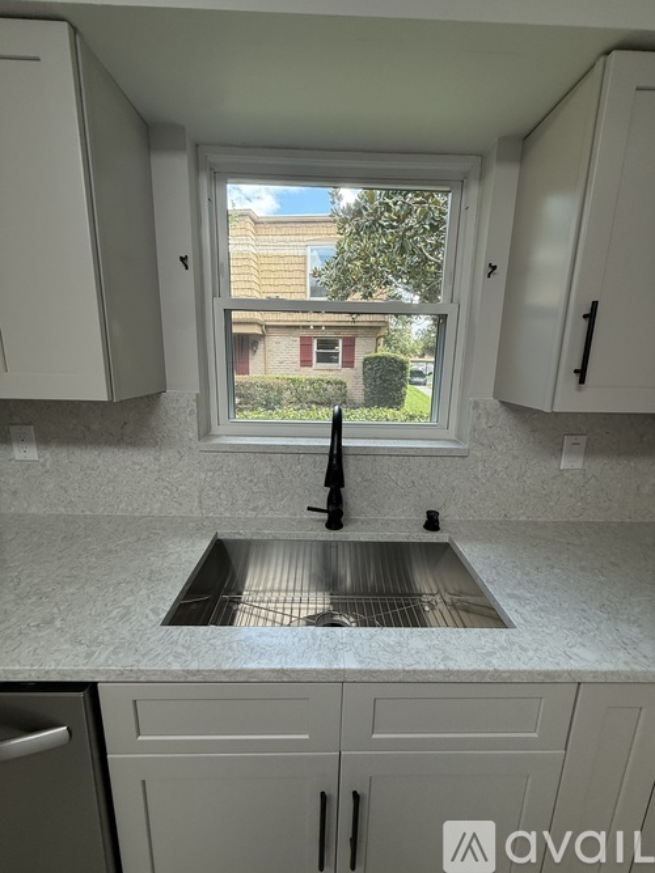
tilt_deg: -11.6
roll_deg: -2.4
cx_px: 328
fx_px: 353
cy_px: 436
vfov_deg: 102.1
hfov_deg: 85.7
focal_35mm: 14
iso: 100
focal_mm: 2.22
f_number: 2.2
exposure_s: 1/120
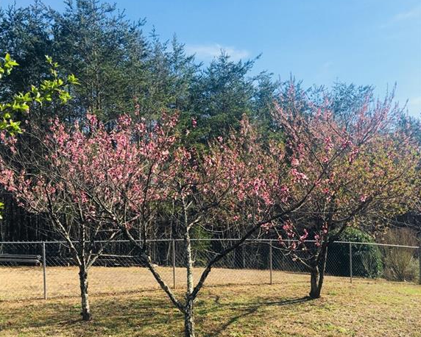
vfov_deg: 38.7
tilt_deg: +0.3
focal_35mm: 38
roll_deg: +2.1
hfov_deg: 47.9
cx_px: 210
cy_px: 226
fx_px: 474
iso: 25
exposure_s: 1/950
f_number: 2.2
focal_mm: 4.15
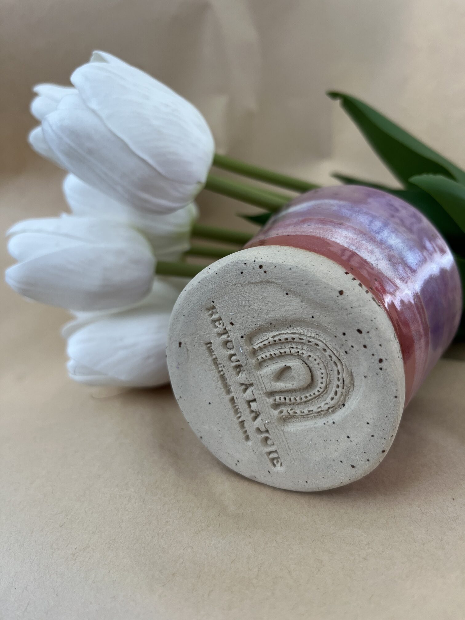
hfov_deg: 53.1
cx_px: 232
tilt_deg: -12.7
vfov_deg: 67.3
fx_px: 466
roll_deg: +3.8
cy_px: 310
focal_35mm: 26
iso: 40
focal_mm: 5.1
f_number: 1.6
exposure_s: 1/100
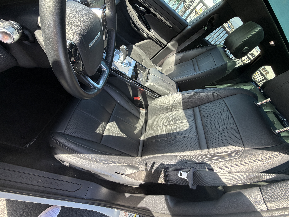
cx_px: 144
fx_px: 117
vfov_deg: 85.7
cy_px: 108
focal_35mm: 14
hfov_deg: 102.1
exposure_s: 1/121
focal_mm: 2.22
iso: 64
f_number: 2.2
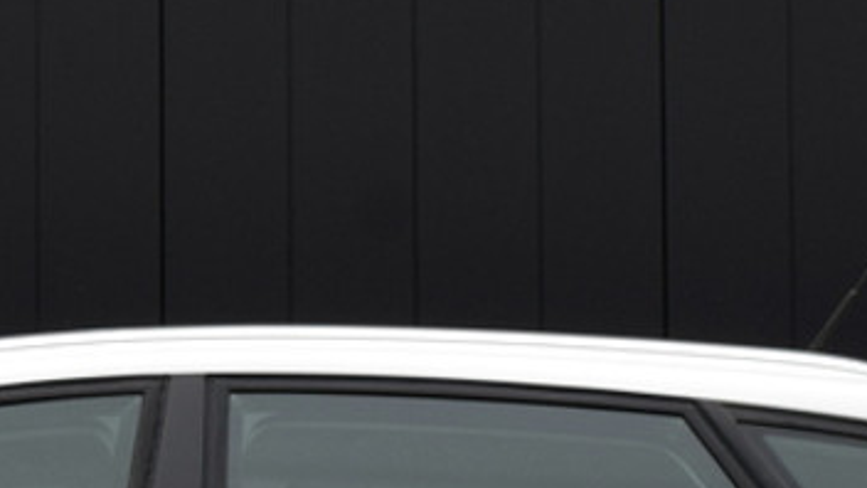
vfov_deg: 7.7
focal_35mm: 156
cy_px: 482
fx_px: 3588
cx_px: -34
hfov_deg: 13.6
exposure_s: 1/320
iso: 200
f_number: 9
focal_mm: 25
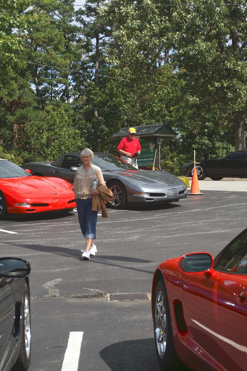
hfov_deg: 18.2
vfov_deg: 27.0
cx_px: 124
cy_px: 186
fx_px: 773
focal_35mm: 75
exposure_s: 1/250
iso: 100
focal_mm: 50
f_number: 6.7
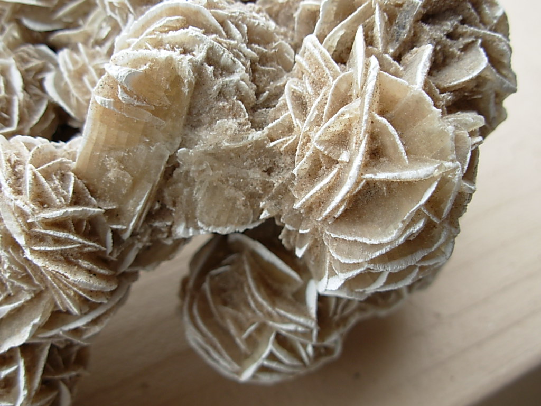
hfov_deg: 49.0
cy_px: 203
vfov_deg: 37.7
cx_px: 270
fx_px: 594
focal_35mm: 38
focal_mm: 6.3
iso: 50
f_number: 2.9
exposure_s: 1/209
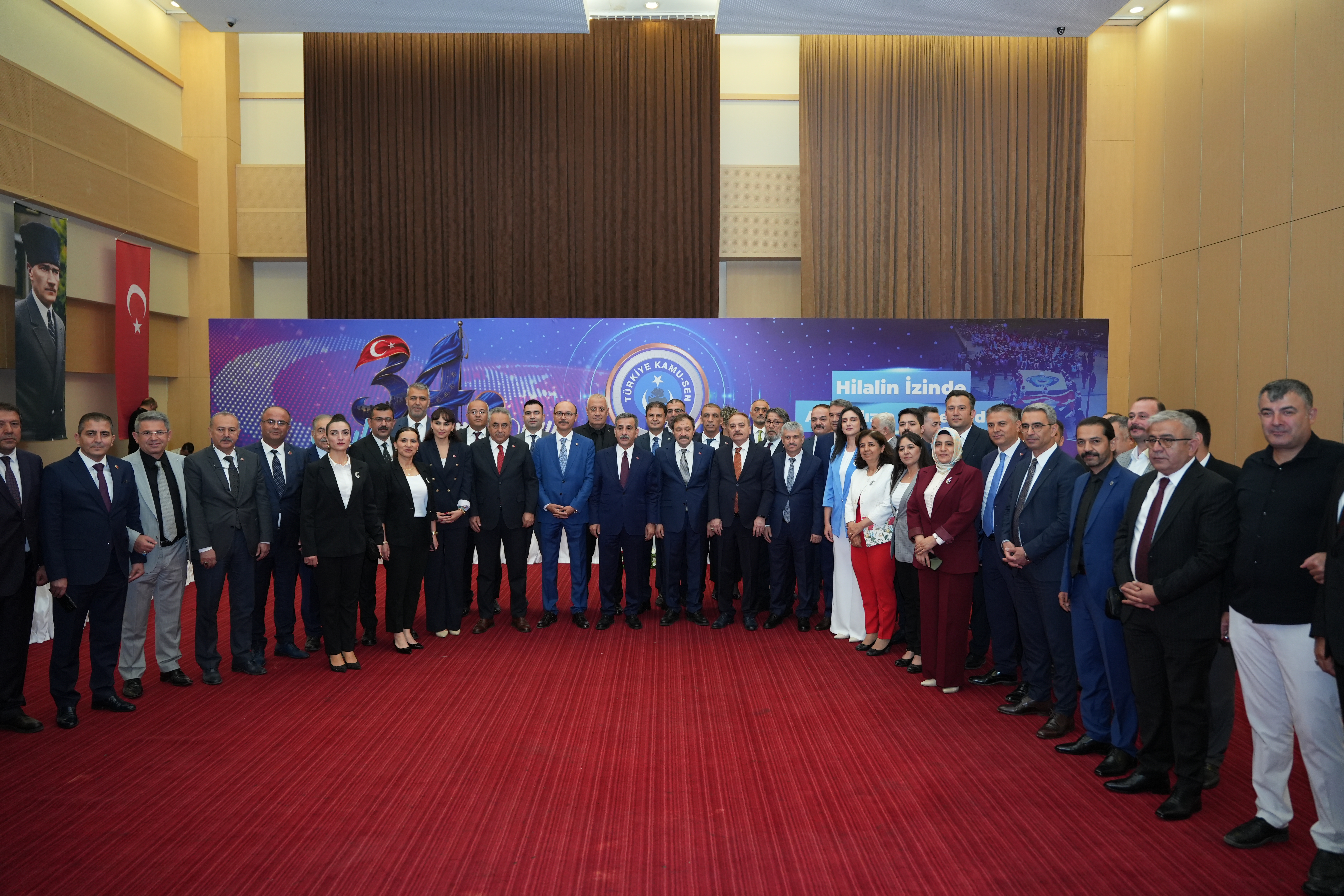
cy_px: 448
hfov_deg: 73.7
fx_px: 896
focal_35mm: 24
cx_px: 672
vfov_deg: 53.1
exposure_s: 1/160
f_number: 2.8
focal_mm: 24
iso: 1600
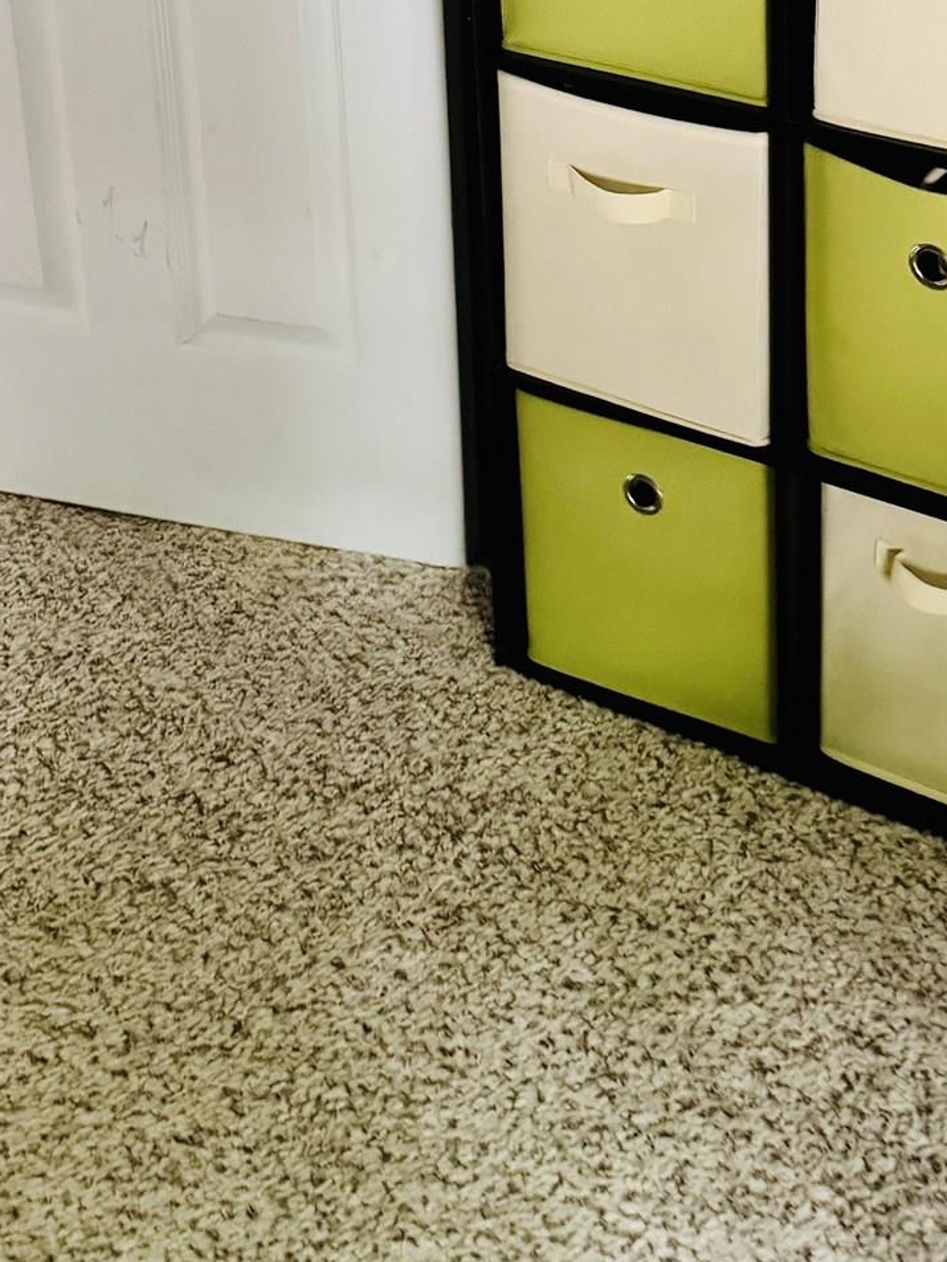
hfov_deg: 24.7
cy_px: -48
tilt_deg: -20.1
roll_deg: +0.1
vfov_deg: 30.5
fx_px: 2115
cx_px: 809
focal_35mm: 58
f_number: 1.78
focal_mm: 6.76
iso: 1000
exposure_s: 1/30
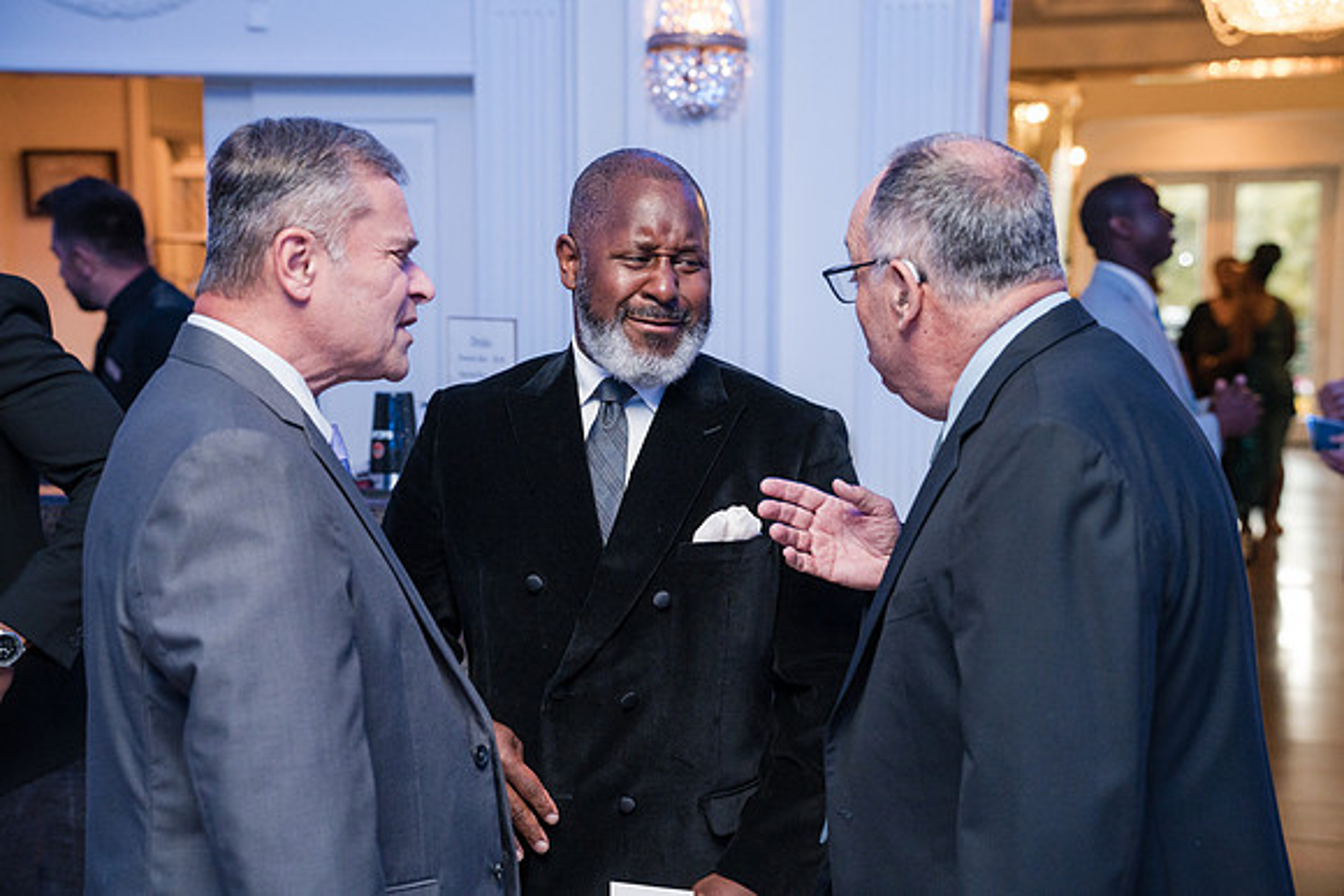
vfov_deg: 21.6
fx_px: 2352
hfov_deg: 31.9
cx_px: 672
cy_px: 448
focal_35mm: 63
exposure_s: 1/250
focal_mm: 63
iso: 4000
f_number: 4
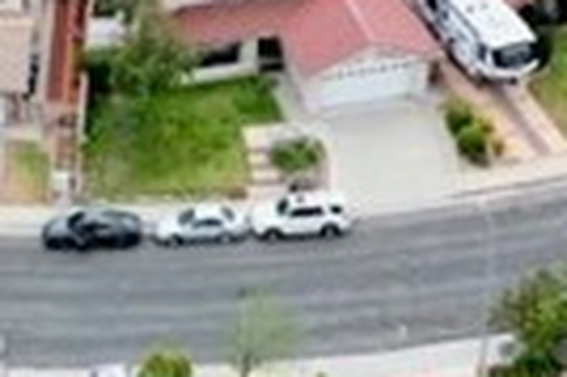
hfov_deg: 9.6
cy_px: 580
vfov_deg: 6.3
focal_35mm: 214
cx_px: 0
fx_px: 3366
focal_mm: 10.26
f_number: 5
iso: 100
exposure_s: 1/240
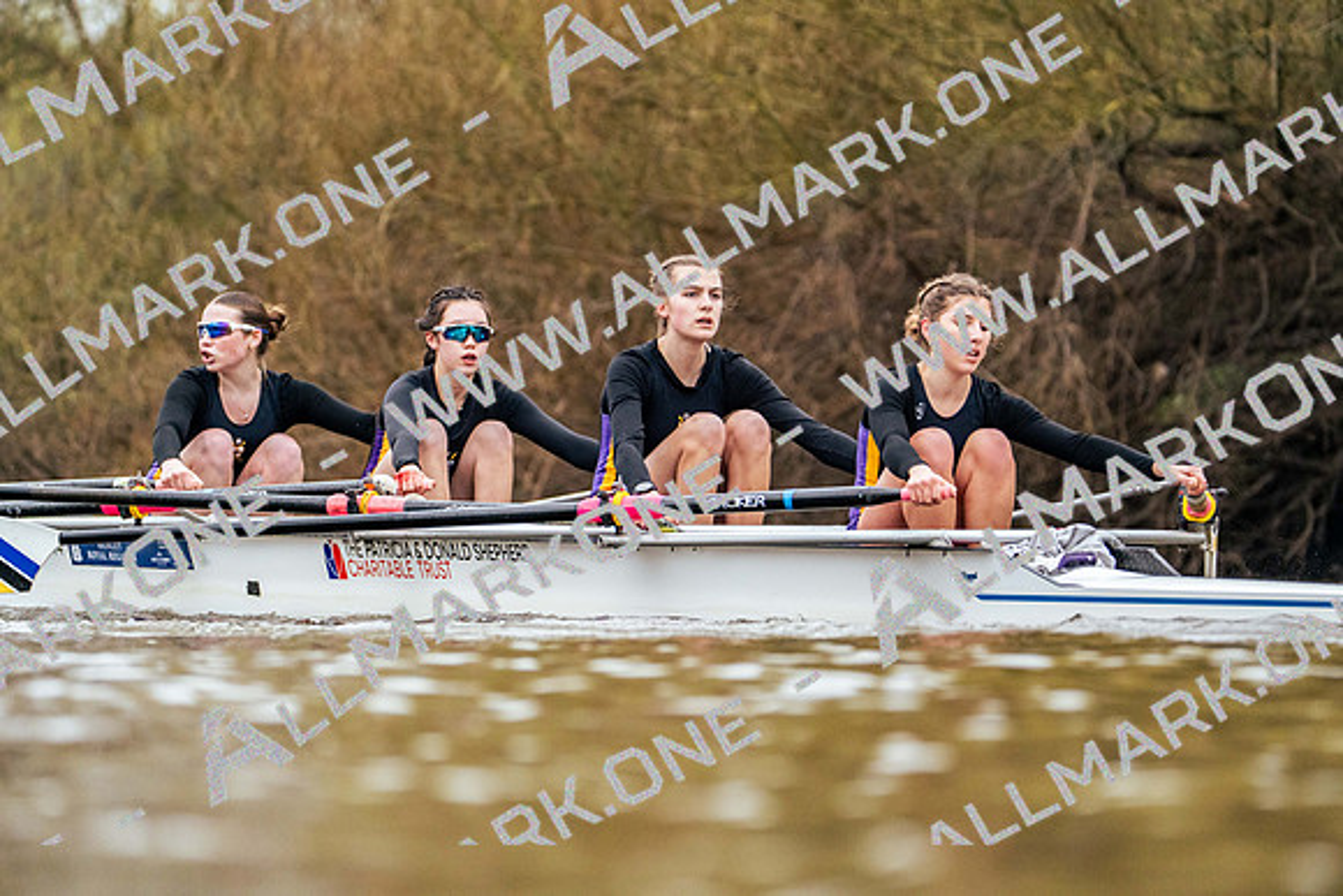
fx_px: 11418
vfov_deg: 4.5
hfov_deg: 6.7
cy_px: 448
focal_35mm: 306
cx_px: 672
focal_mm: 306
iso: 5000
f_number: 6.3
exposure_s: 1/2000
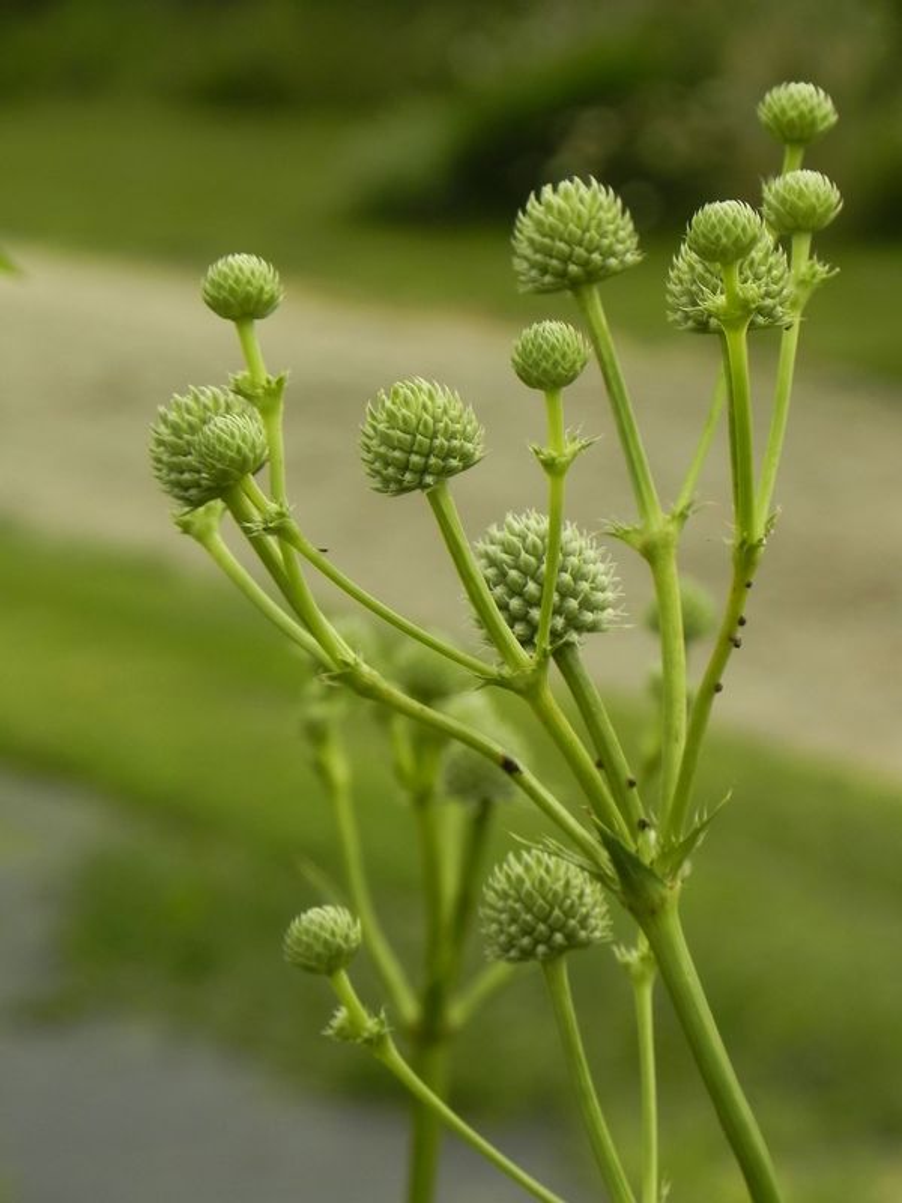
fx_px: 7366
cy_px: 602
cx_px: 451
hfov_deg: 7.0
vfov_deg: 9.3
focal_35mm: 212
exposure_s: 1/640
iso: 160
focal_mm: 37.7
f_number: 5
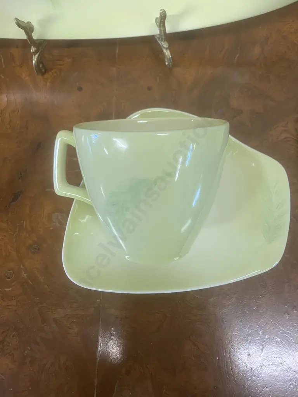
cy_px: 198
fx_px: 321
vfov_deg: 63.4
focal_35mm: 28
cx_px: 149
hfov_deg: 49.7
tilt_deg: -78.7
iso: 160
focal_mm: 3.99
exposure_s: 1/50
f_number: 1.8
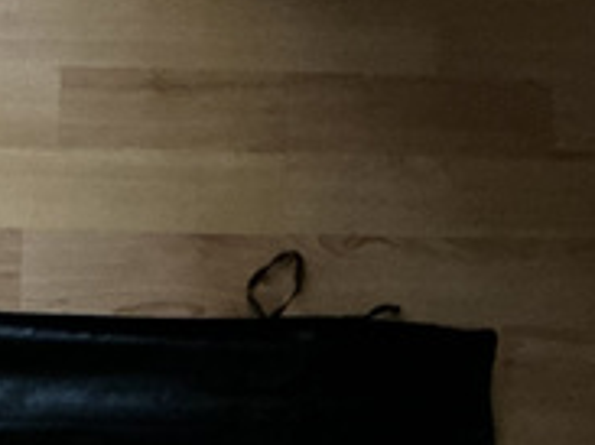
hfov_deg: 18.3
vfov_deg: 15.6
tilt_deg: -86.6
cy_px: 477
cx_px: -367
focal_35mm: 92
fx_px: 1580
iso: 640
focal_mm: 3
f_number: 1.8
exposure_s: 1/27
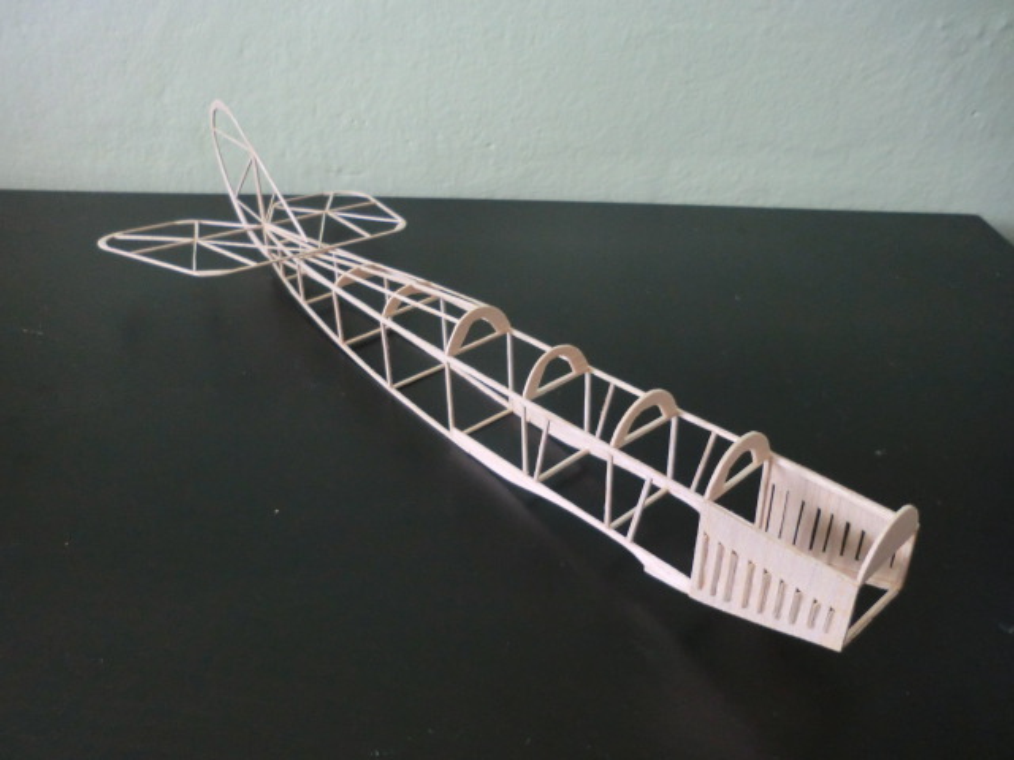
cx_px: 507
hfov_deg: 65.3
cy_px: 380
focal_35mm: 27
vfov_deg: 51.4
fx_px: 791
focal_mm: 4.9
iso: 200
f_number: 3.2
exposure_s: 1/60
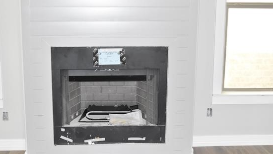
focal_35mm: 57
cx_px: 118
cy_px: 88
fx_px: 410
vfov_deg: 21.2
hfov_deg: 36.8
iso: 3200
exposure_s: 1/20
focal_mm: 31
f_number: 10
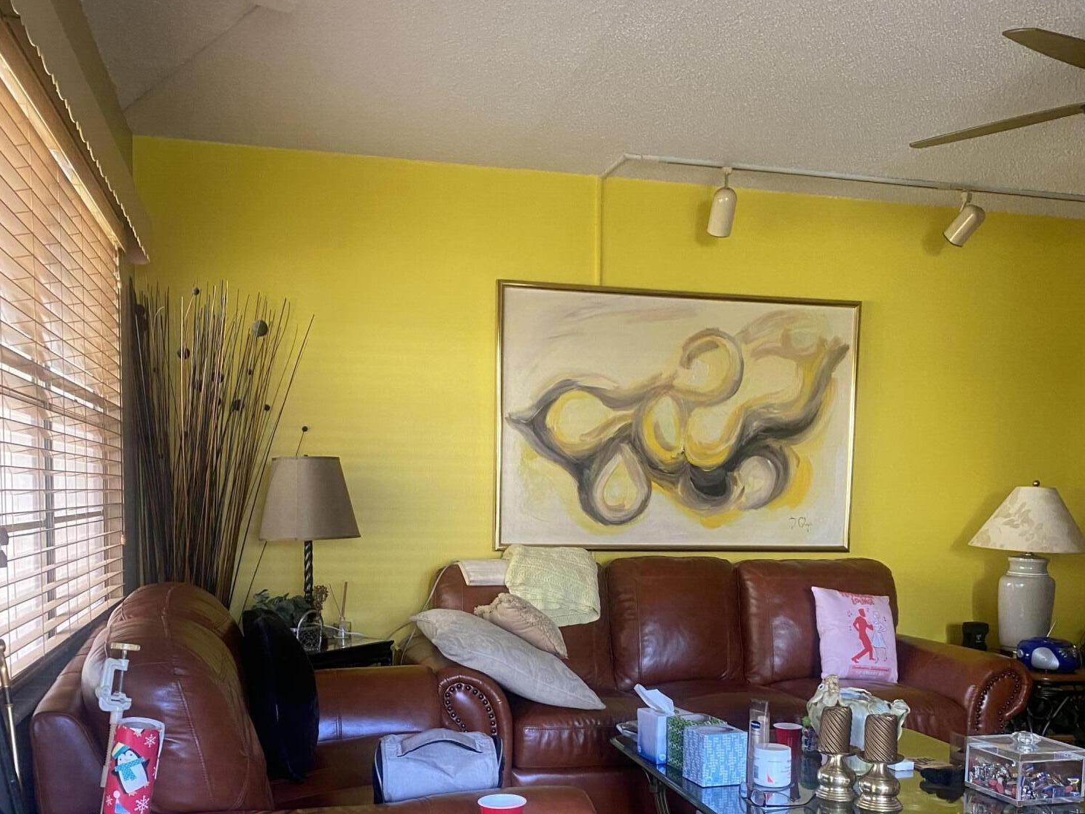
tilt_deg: -5.5
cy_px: 604
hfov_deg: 52.6
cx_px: 540
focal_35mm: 35
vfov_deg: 39.6
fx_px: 1097
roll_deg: -0.6
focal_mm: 4.25
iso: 320
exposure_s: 1/60
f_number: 1.8
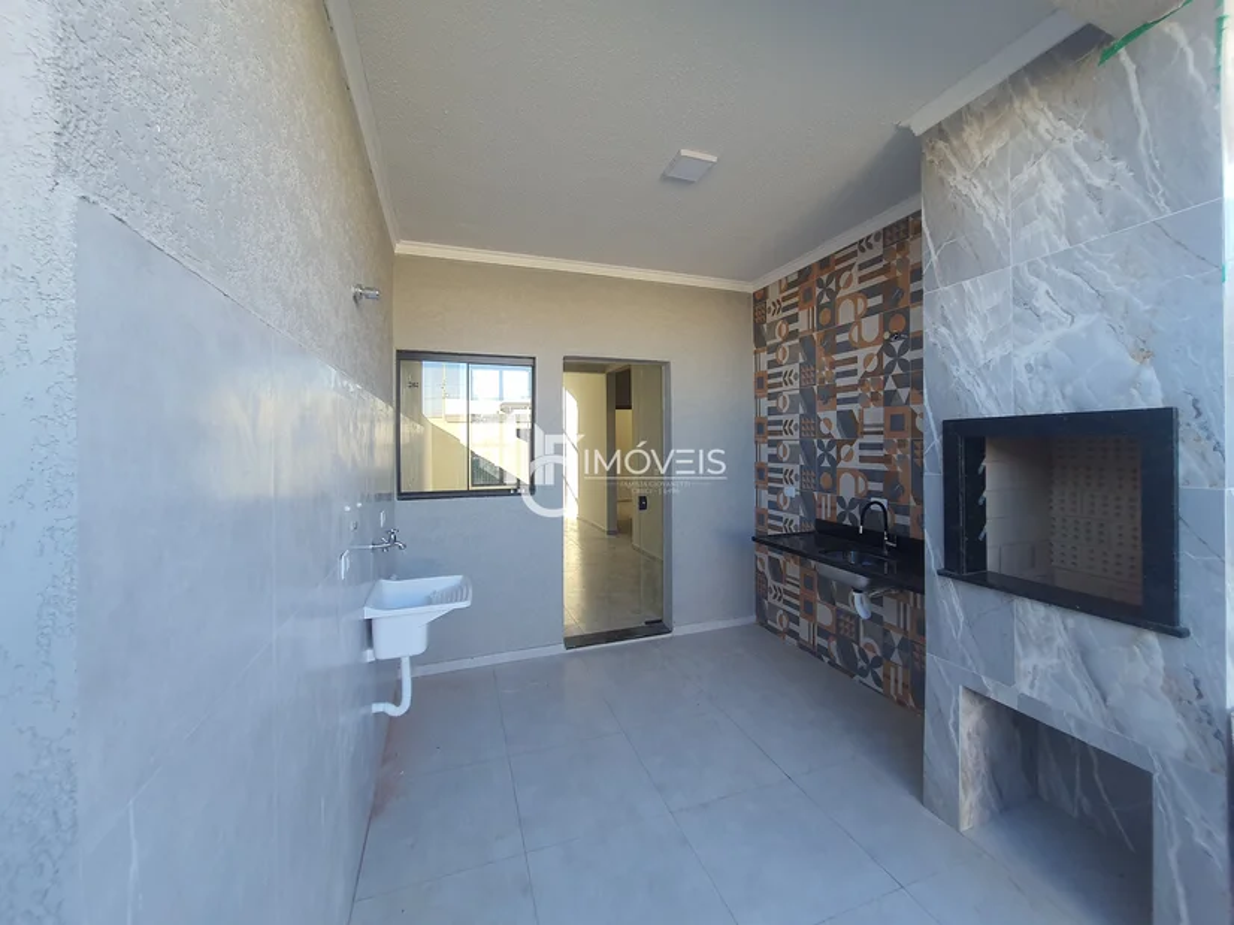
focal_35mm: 13
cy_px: 462
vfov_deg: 89.9
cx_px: 617
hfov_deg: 106.2
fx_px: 463
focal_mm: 1.74
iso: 80
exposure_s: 1/120
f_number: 2.2
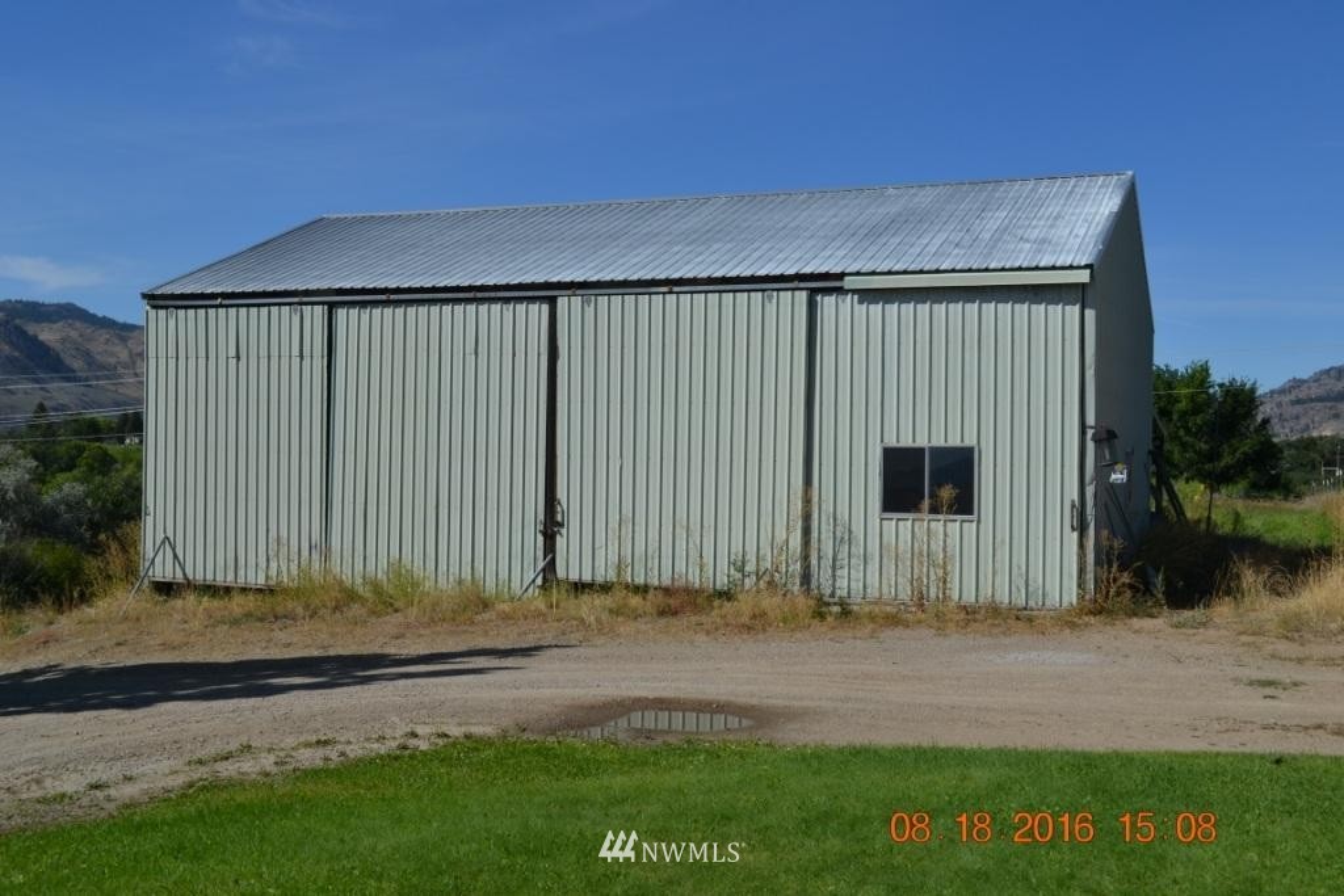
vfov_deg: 36.9
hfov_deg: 53.1
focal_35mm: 36
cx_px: 672
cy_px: 448
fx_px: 1344
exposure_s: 1/320
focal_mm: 24
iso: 100
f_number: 9
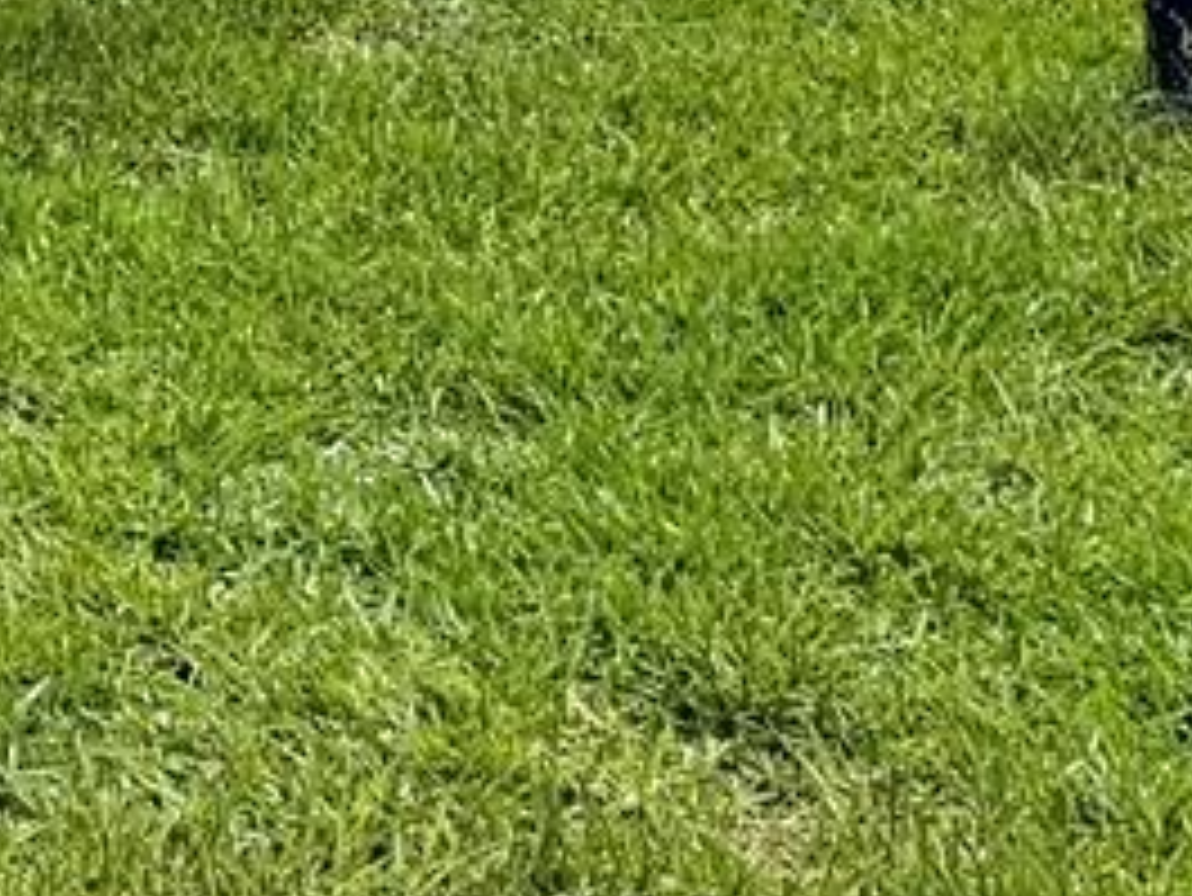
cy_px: -1324
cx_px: -1660
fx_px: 4995
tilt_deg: -1.1
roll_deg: -0.8
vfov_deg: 9.1
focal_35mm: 145
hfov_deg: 11.3
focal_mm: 6.76
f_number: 1.78
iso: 80
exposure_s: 1/7092
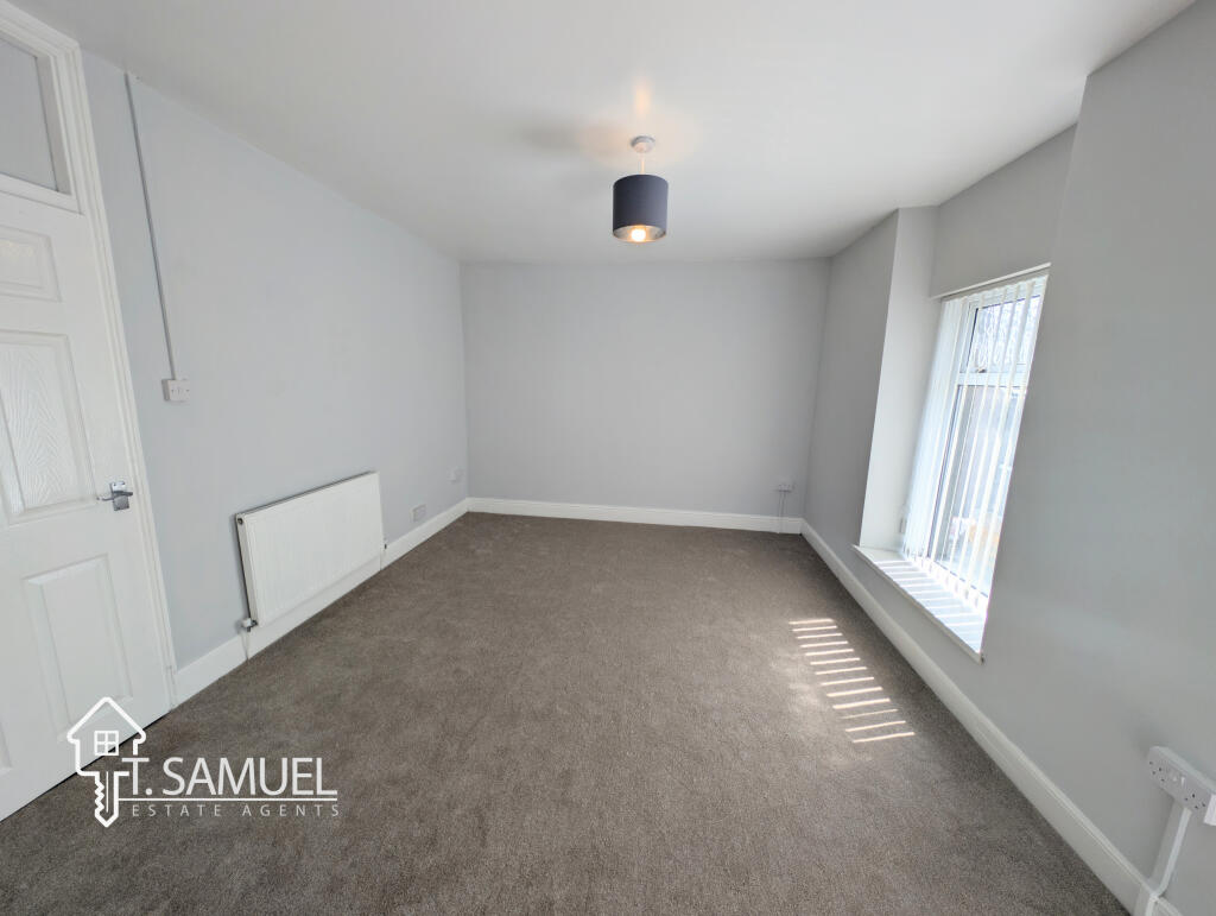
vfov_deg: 94.6
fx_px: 422
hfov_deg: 110.5
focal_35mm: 12
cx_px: 608
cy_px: 458
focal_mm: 2.23
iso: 36
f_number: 1.95
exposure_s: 1/489
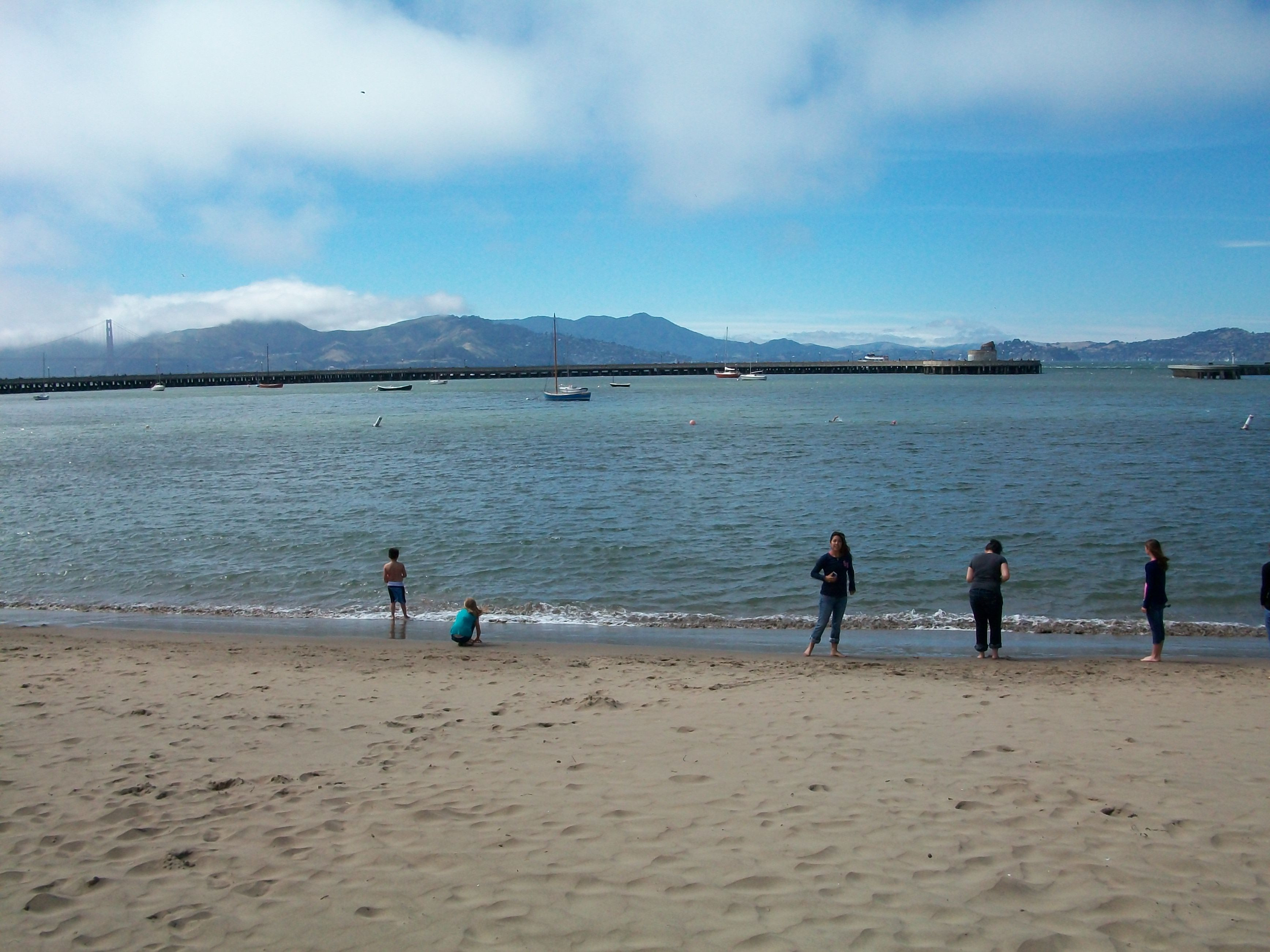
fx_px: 1247
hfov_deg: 54.0
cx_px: 635
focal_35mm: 34
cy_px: 476
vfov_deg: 41.8
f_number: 5.5
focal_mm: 5.7
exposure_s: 1/640
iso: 80
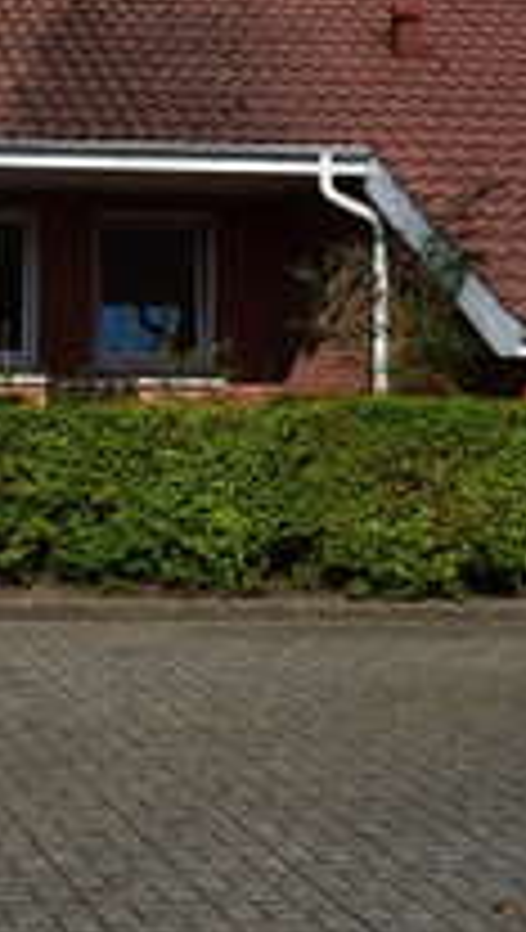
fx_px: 2199
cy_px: 356
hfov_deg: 12.9
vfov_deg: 23.8
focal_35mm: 89
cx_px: -285
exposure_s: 1/500
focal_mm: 28
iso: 320
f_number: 11
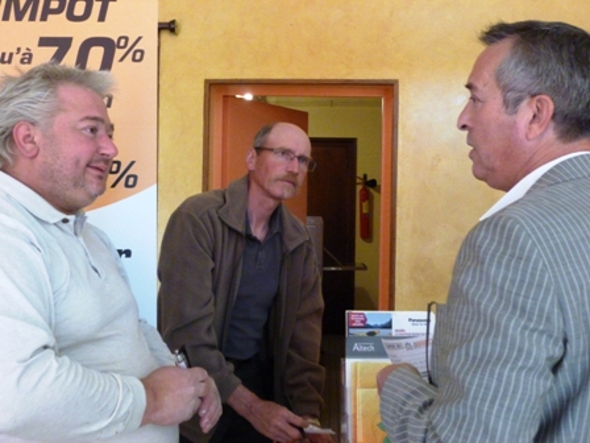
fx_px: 767
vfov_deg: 32.2
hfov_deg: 42.1
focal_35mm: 45
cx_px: 295
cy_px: 222
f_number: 3.9
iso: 800
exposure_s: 1/40
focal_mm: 8
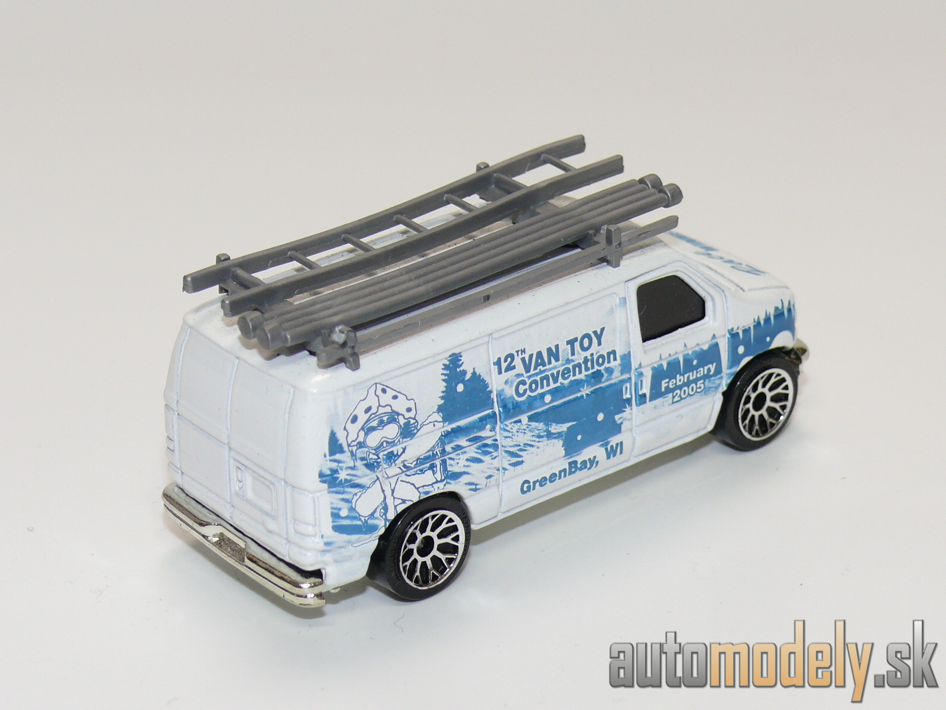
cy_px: 355
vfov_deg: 15.2
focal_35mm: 97
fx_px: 2651
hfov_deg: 20.2
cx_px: 473
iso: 100
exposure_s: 1/30
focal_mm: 13.1
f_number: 4
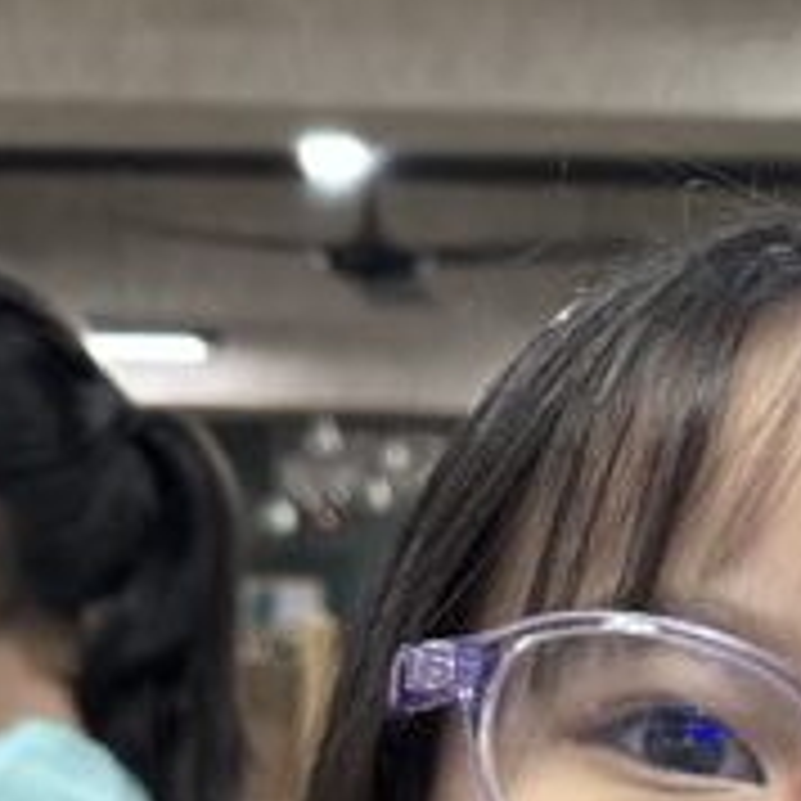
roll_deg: -2.3
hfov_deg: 13.2
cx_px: 1436
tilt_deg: -12.6
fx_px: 3115
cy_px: 1584
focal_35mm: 119
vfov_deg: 12.8
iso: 100
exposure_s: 1/100
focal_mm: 6.86
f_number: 1.78
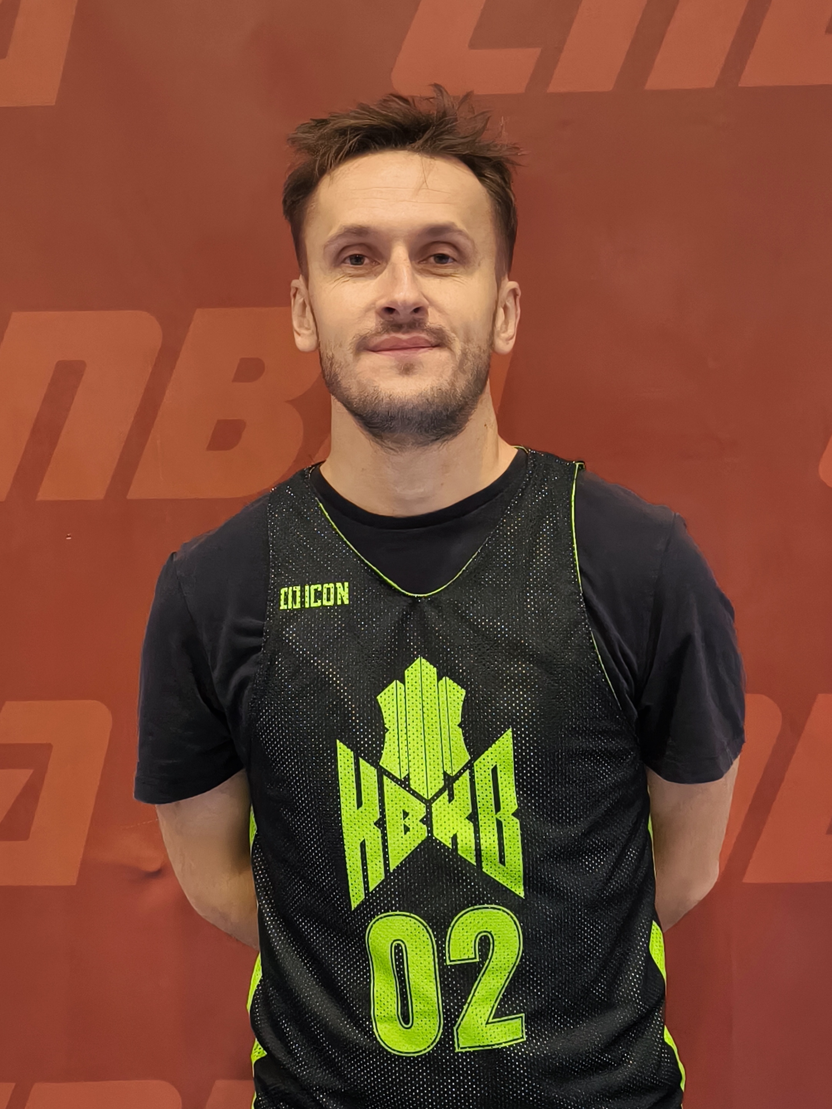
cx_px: 416
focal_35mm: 37
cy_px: 554
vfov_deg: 50.1
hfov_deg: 38.7
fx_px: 1186
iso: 1250
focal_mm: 6.92
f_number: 1.9
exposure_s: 1/265
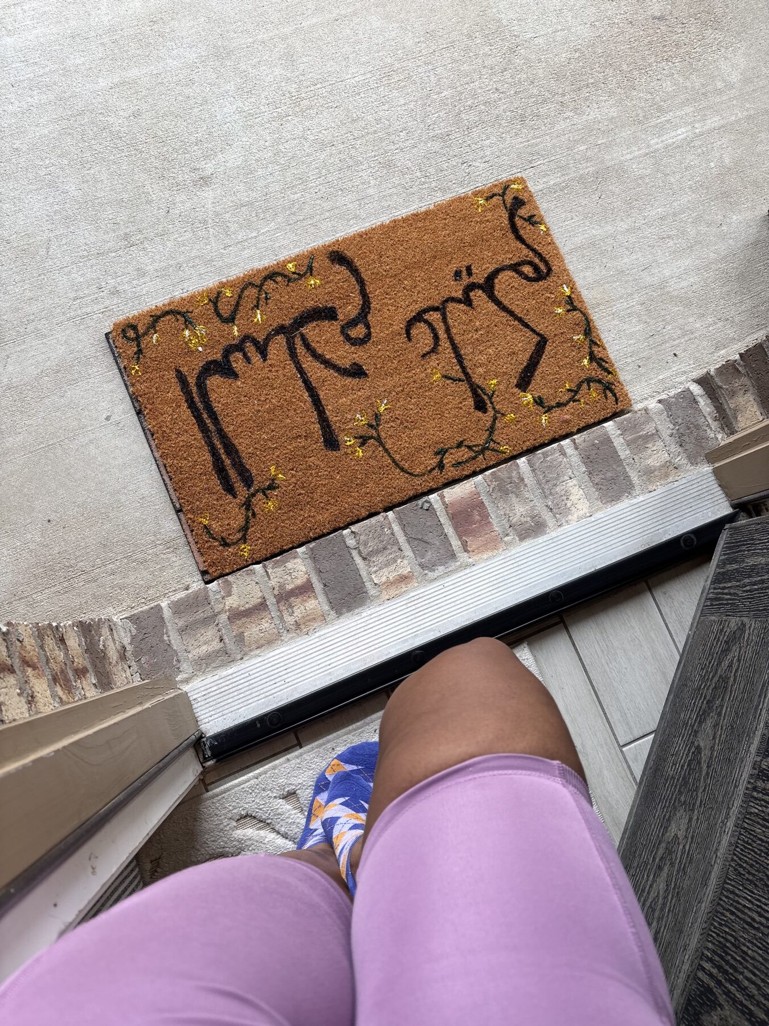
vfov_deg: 67.3
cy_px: 513
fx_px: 770
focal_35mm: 26
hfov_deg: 53.1
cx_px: 384
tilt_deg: -80.1
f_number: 1.6
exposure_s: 1/121
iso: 40
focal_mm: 5.96
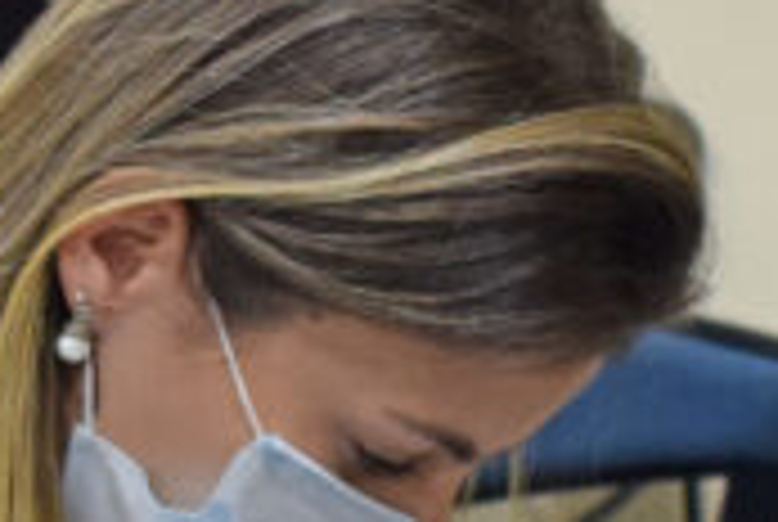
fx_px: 4027
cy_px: 945
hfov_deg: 11.0
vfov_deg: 7.2
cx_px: 256
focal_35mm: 186
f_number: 4.2
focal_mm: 28
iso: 6400
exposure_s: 1/15
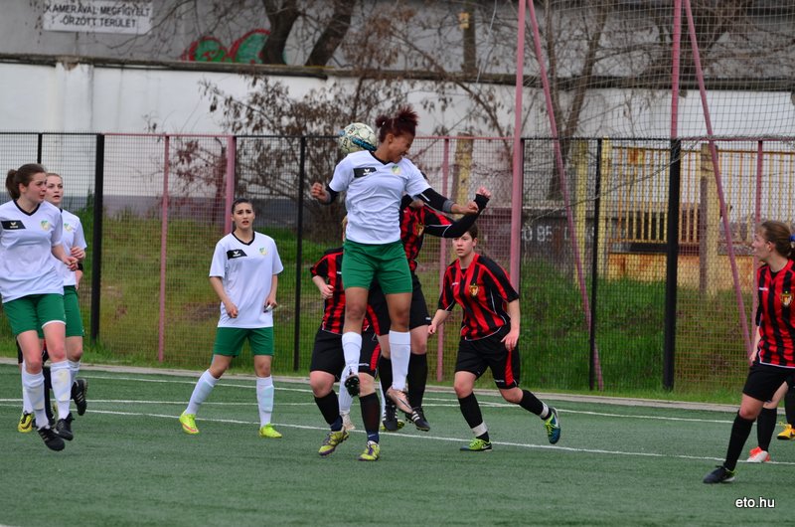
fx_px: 6942
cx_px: 398
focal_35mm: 315
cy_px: 264
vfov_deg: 4.3
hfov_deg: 6.6
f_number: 5.6
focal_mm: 210
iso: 200
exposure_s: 1/640
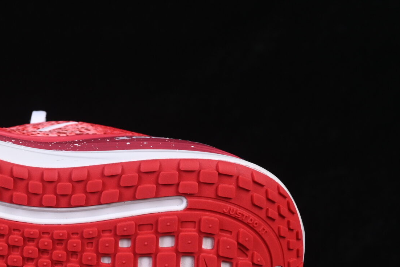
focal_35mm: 174
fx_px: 1934
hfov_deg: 11.7
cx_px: -18
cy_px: 173
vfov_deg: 7.9
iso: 160
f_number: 8
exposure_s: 1/80
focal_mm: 50
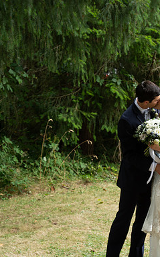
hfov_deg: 9.4
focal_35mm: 139
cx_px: 153
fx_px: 971
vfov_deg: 15.0
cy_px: 128
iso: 400
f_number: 5.6
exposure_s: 1/125
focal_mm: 90
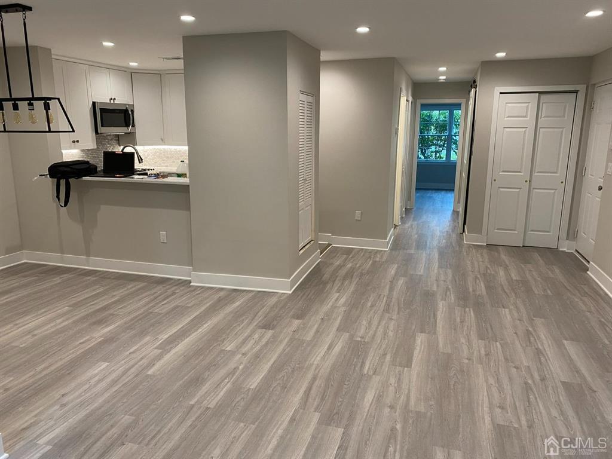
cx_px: 306
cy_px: 230
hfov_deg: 67.3
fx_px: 460
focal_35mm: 26
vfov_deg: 53.1
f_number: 1.8
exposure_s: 1/60
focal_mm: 4.25
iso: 80
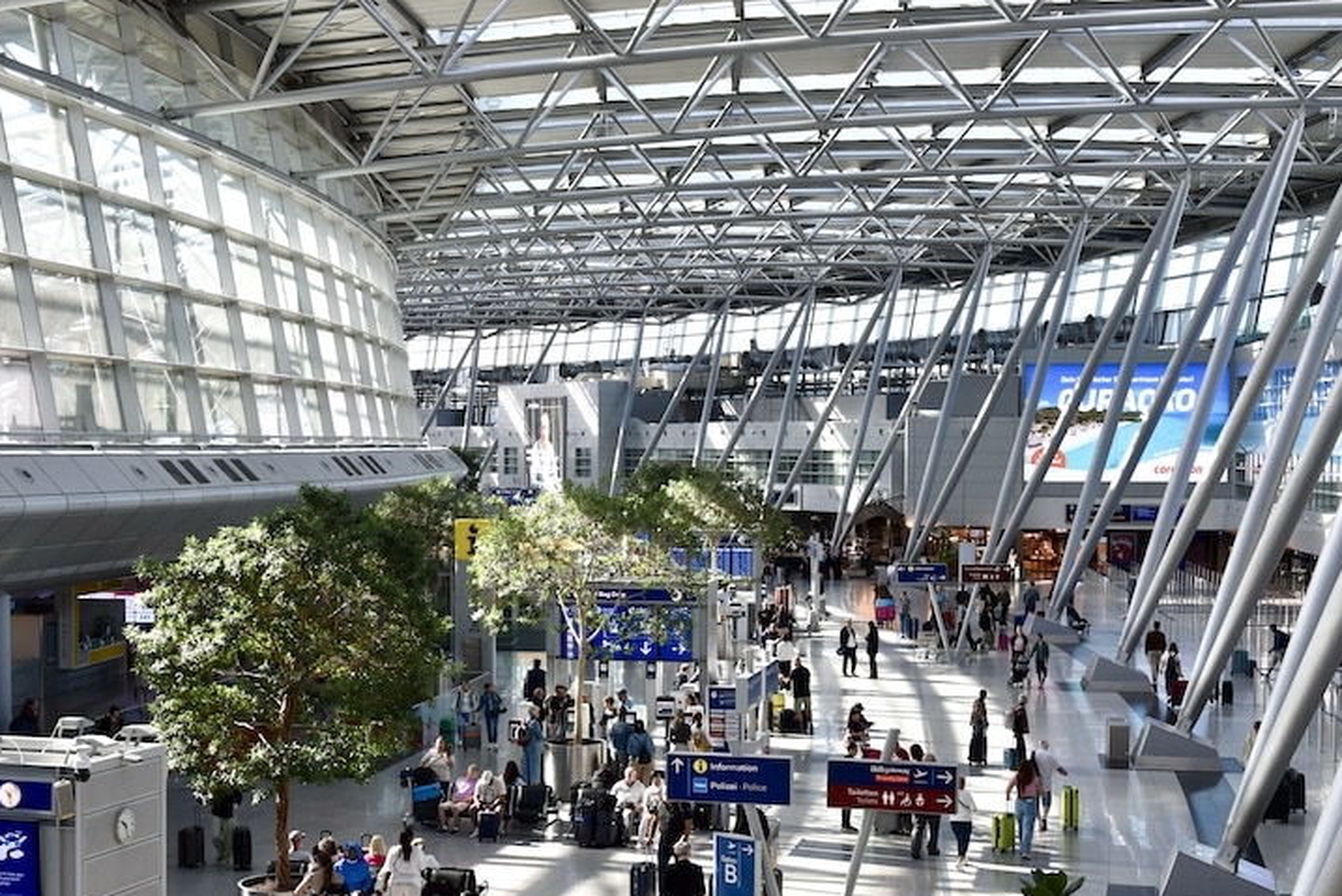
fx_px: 2238
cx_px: 631
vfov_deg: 22.6
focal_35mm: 60
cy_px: 557
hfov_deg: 33.4
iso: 500
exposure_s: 1/160
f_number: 6.3
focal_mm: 42
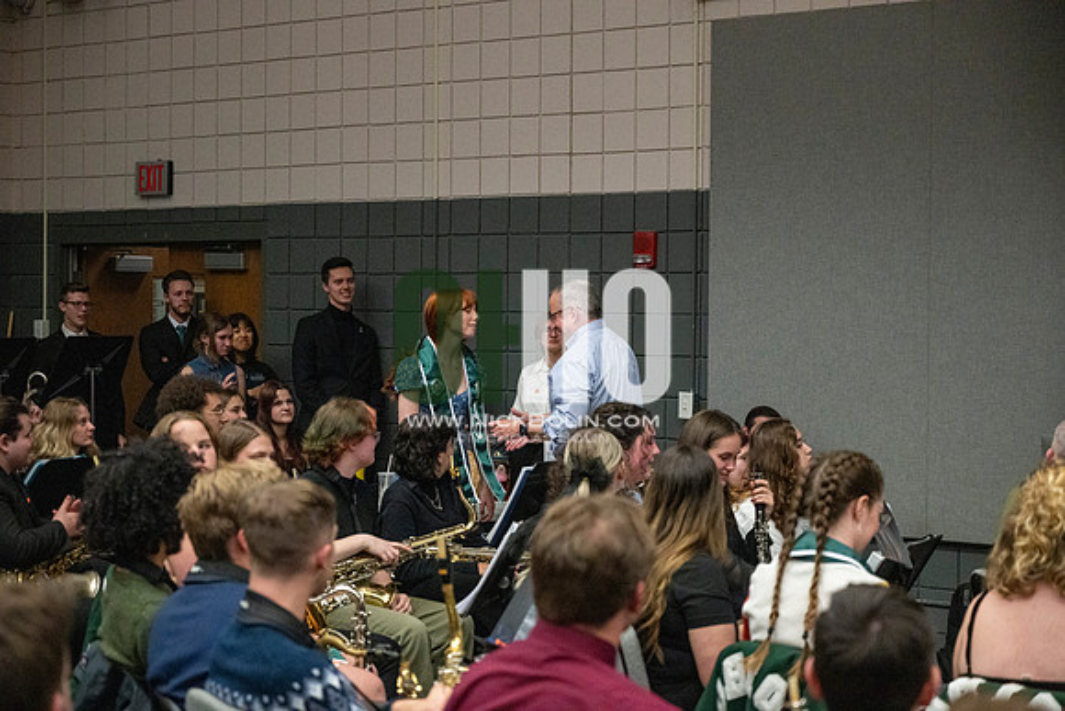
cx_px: 532
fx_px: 2071
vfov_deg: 19.5
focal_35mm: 70
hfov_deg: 28.8
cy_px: 356
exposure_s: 1/500
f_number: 4
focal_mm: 70
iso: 10000
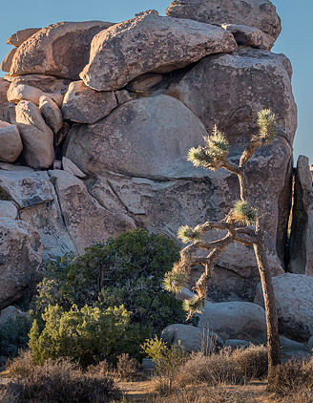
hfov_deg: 10.7
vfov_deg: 13.8
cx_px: 50
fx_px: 1662
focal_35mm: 141
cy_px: 178
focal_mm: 85
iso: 400
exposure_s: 1/160
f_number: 14
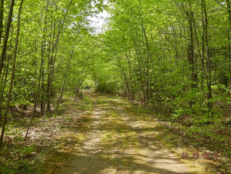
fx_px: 200
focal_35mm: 30
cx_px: 116
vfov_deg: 46.8
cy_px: 87
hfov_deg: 60.0
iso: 160
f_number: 3.5
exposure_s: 1/324
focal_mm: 5.4
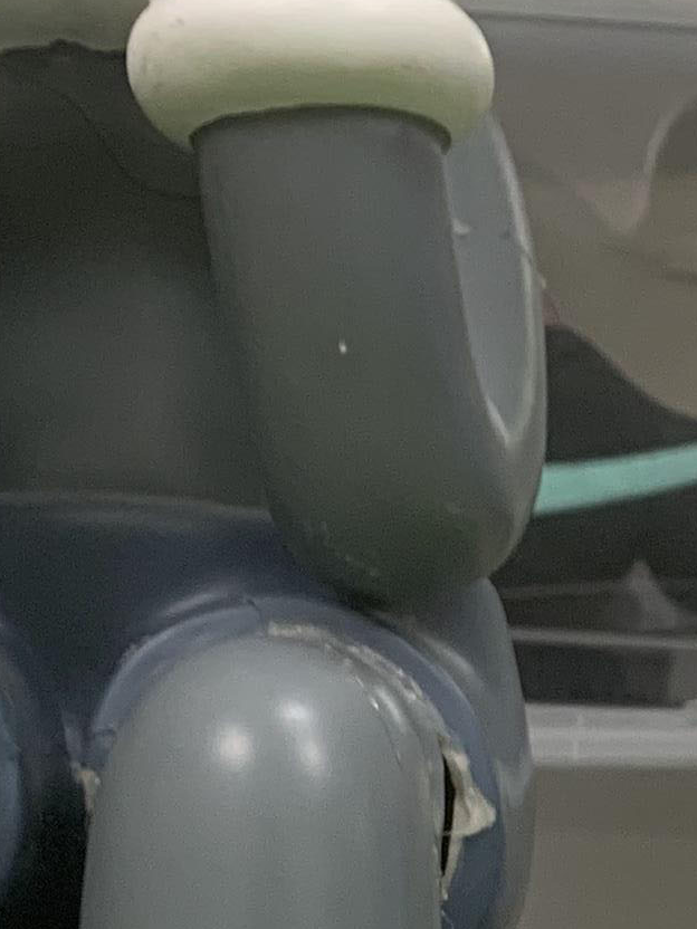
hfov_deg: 11.1
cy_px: 1593
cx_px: 1176
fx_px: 3383
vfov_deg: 14.1
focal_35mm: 126
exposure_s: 1/75
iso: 100
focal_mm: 4.25
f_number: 1.8
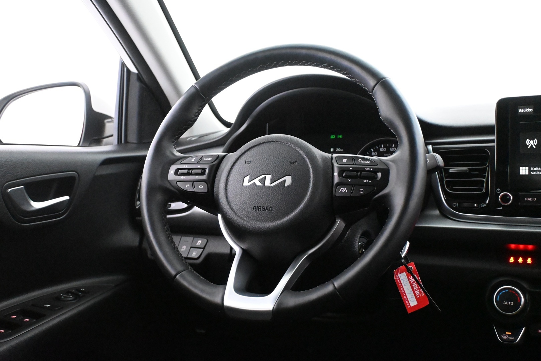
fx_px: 620
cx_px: 270
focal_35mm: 41
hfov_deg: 47.2
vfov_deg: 32.4
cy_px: 180
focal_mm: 27.5
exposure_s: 1/60
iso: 11400
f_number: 4.5
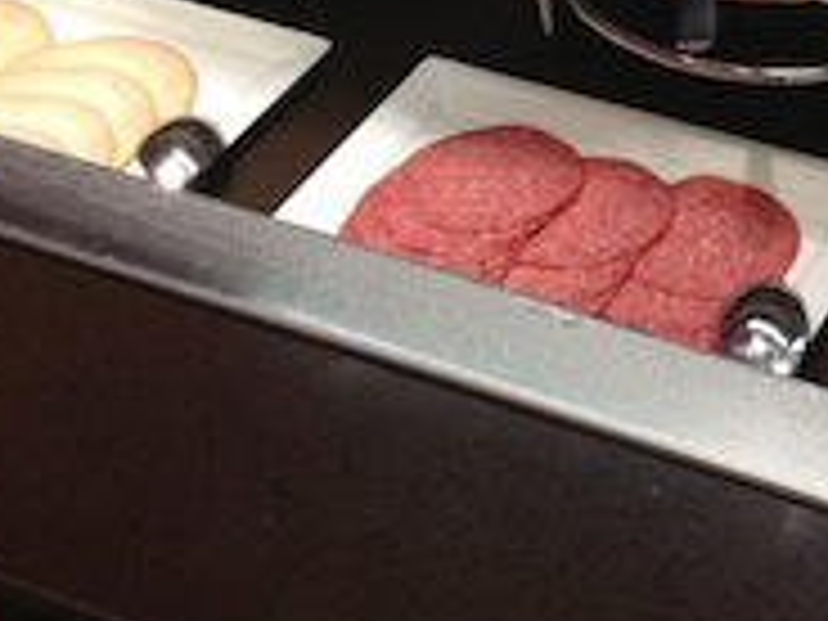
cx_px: 878
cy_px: 11
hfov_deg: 18.3
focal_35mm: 104
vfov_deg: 14.0
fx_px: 2488
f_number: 2.4
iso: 100
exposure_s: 1/120
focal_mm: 4.13
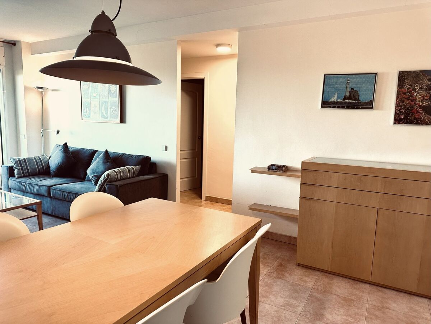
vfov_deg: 56.8
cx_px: 216
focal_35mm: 24
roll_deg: -1.5
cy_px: 162
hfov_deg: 71.6
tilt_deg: -7.0
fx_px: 299
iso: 125
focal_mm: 6.86
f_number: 1.78
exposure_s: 1/100
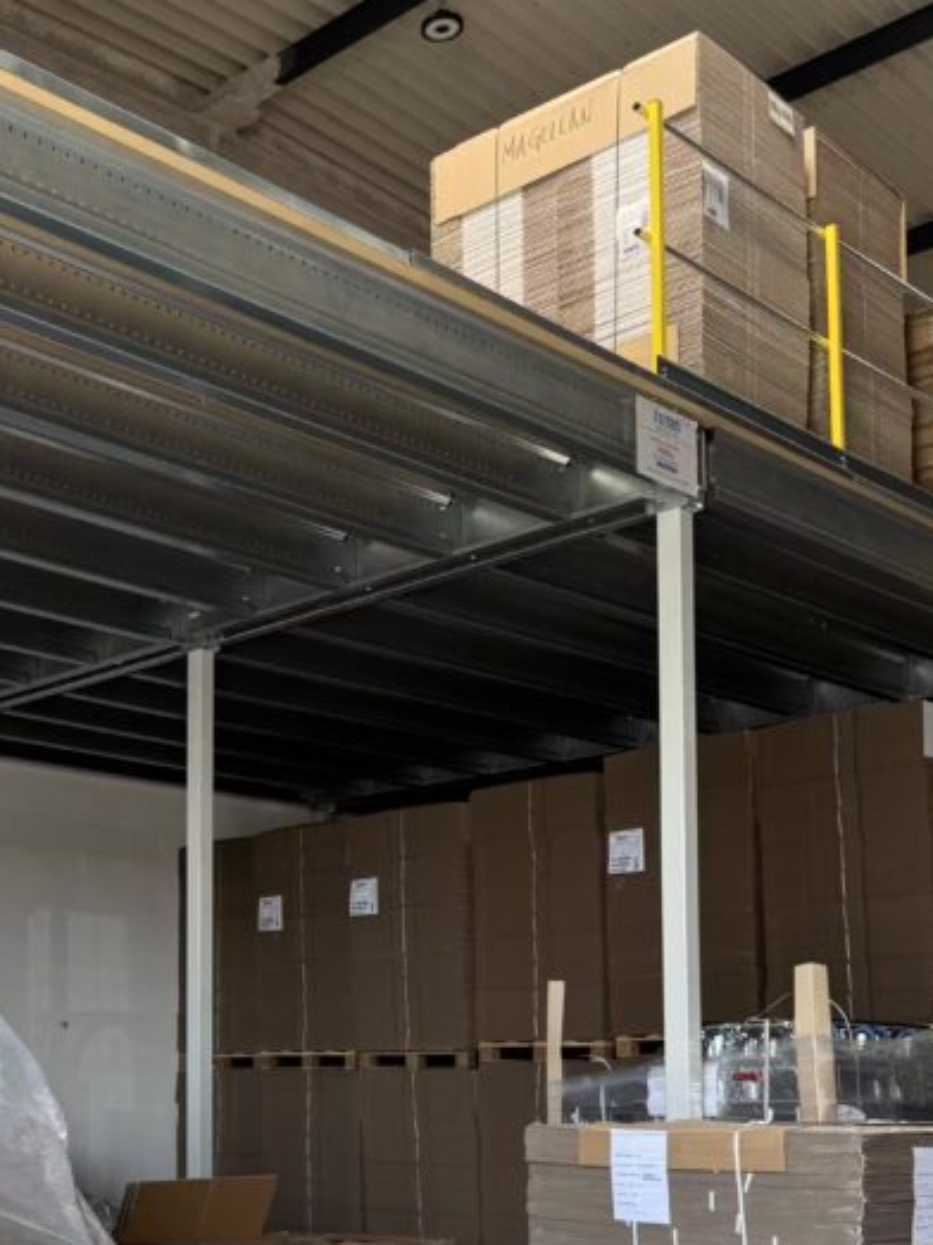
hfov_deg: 29.6
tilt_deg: +4.1
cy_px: 1002
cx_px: 90
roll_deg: -0.4
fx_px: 1690
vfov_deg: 38.8
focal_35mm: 47
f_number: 1.78
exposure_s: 1/137
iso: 64
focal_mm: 6.76
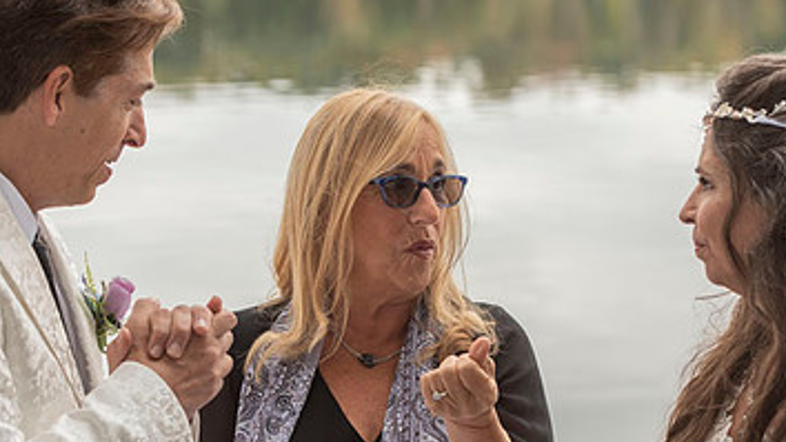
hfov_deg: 17.9
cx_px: 409
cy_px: 297
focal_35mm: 120
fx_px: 2501
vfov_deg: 10.1
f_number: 5
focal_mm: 70
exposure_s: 1/200
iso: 160
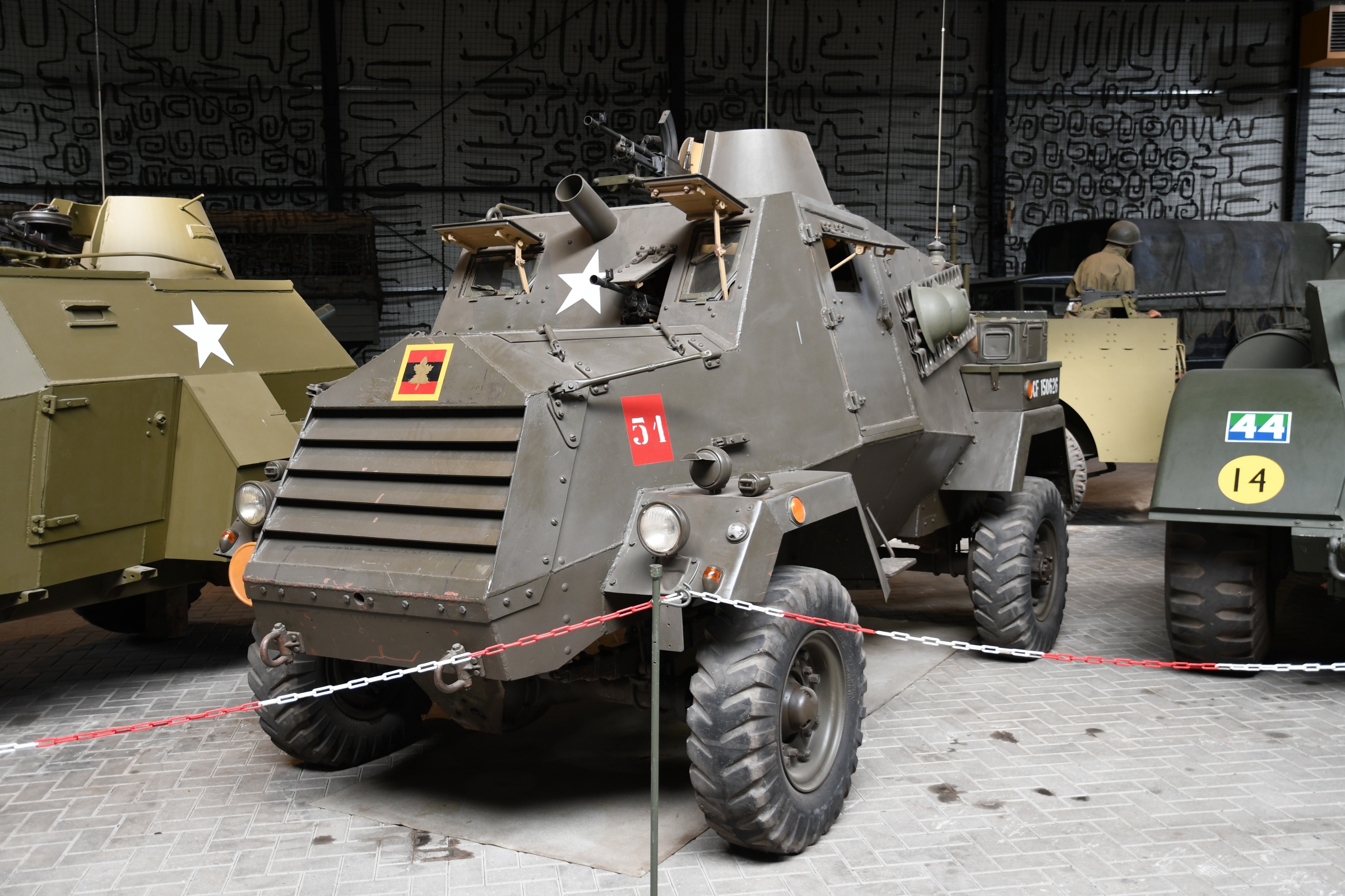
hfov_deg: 53.1
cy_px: 448
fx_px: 1345
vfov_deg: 36.9
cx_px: 672
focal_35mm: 36
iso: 320
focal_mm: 24
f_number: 3.2
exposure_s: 1/40
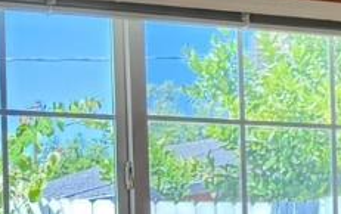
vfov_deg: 7.9
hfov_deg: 11.8
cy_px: 294
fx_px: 1535
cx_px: 602
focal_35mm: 165
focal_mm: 6.76
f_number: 1.78
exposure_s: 1/222
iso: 160
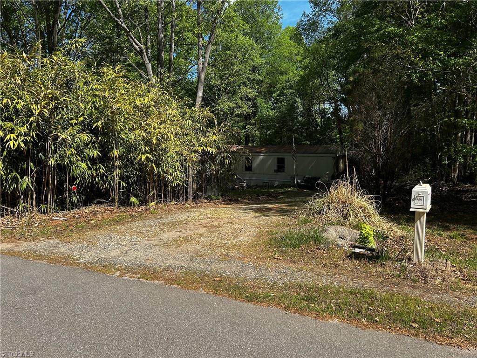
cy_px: 179
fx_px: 358
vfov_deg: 53.1
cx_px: 238
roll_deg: +0.4
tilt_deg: -7.6
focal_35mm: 26
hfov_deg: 67.3
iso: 50
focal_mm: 5.7
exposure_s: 1/2457
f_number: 1.5
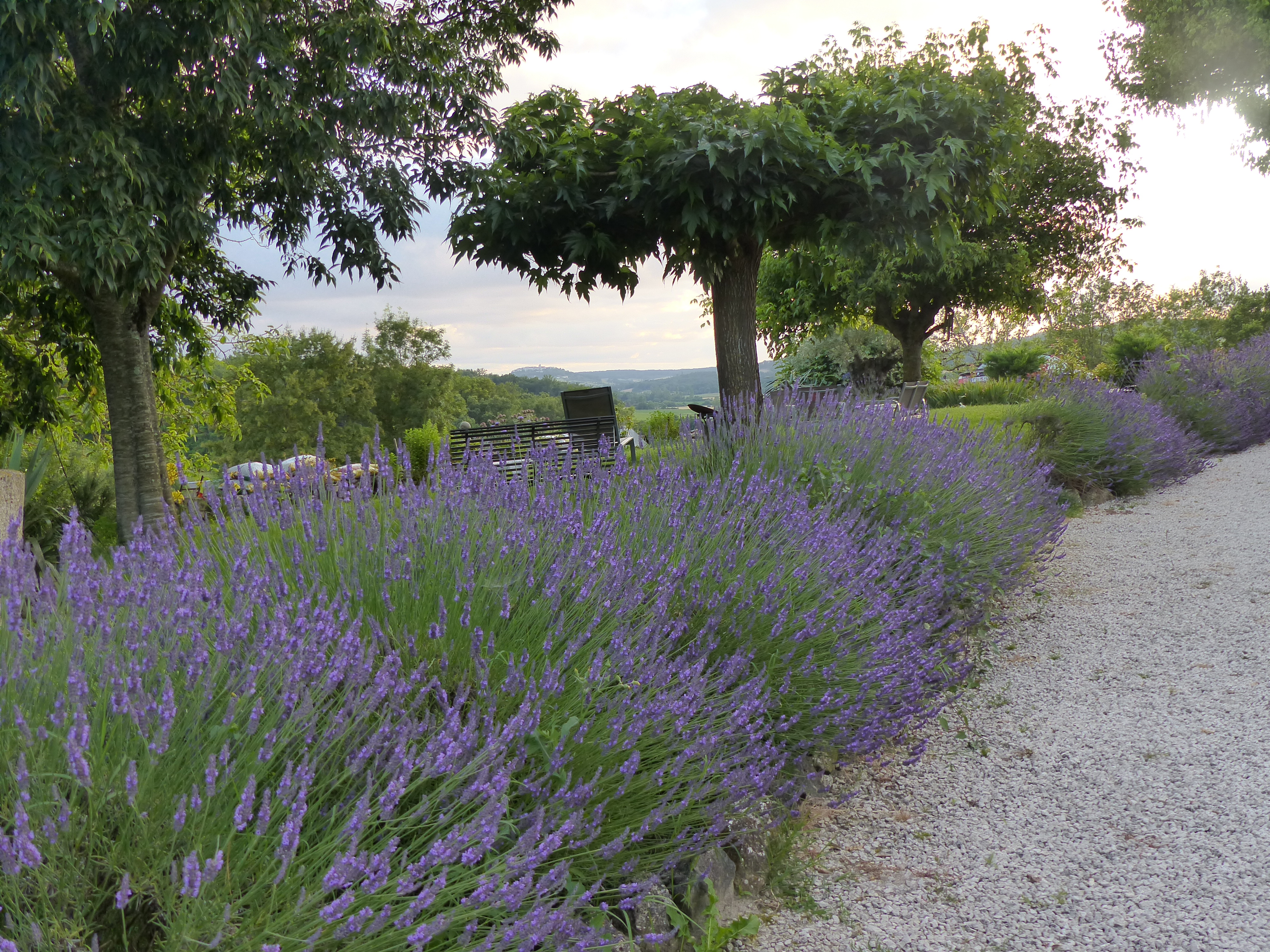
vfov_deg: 39.7
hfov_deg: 51.4
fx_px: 1321
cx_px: 635
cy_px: 476
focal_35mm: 36
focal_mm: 6.4
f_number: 2.8
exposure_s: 1/160
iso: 200
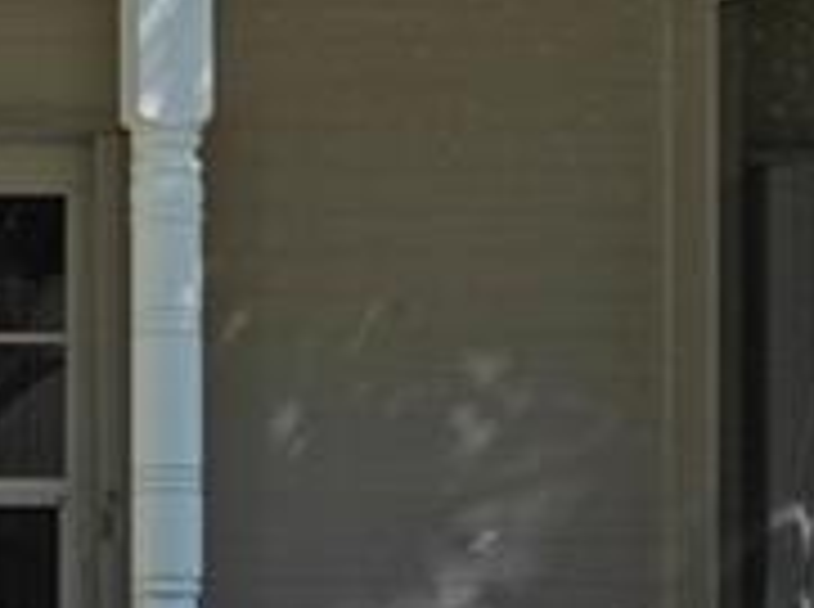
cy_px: 658
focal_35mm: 264
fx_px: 6196
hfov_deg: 7.0
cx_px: -1331
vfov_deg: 5.6
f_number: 9
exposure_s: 1/125
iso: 100
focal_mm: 31
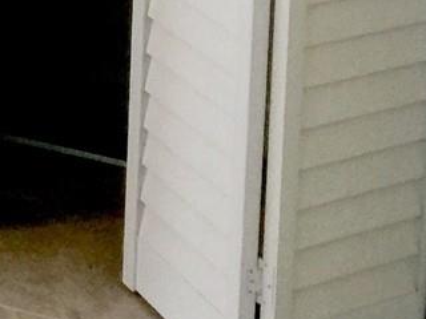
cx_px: -479
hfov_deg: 11.9
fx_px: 1784
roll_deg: +0.1
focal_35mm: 145
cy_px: -354
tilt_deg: -8.5
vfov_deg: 9.5
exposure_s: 1/30
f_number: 2.2
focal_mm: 4.15
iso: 50
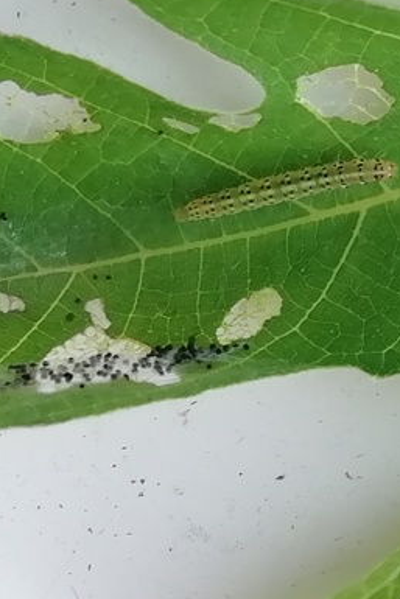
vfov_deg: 19.3
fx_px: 1765
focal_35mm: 106
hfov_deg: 12.7
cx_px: 451
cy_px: 263
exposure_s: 1/100
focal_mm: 3.46
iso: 100
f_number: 2.2
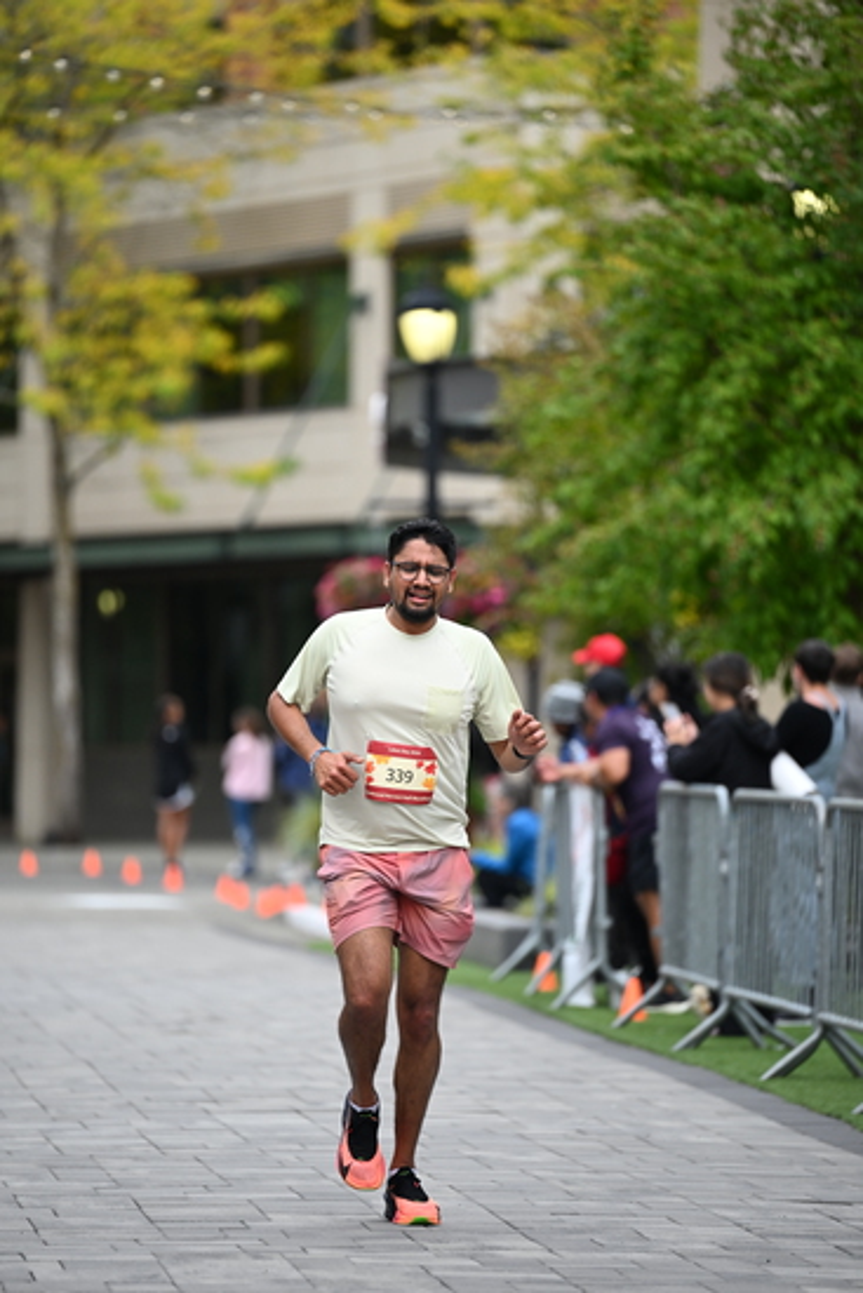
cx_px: 432
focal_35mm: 200
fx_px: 7187
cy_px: 646
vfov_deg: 10.3
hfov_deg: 6.9
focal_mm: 200
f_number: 2.8
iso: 640
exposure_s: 1/2000
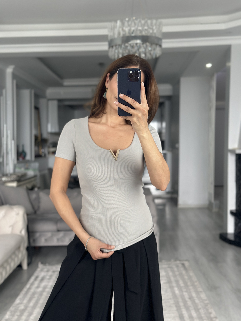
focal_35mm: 48
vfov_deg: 39.7
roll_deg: +0.3
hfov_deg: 30.3
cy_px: 160
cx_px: 120
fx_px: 446
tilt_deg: -18.1
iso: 250
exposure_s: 1/60
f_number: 1.78
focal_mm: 6.86
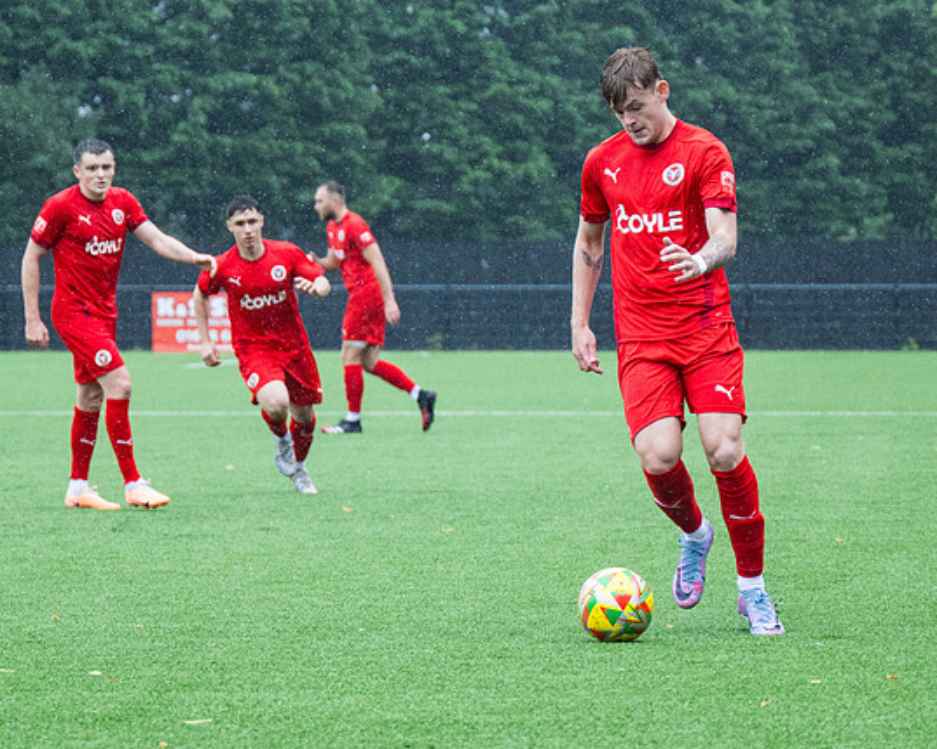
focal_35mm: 215
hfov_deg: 9.0
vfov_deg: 7.2
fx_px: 5959
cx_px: 553
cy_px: 316
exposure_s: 1/1600
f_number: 4
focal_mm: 98
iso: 1000
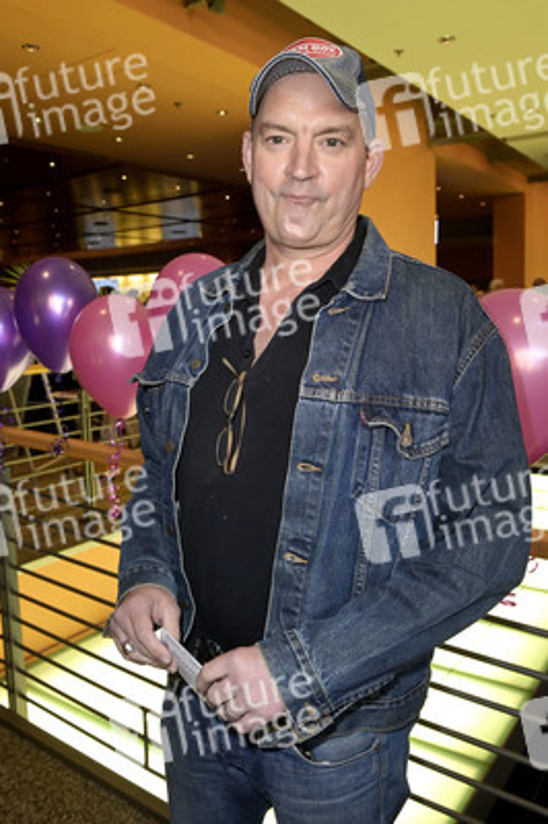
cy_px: 412
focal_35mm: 28
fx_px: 640
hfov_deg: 46.3
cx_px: 274
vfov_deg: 65.5
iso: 1250
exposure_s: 1/160
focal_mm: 28
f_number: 5.6
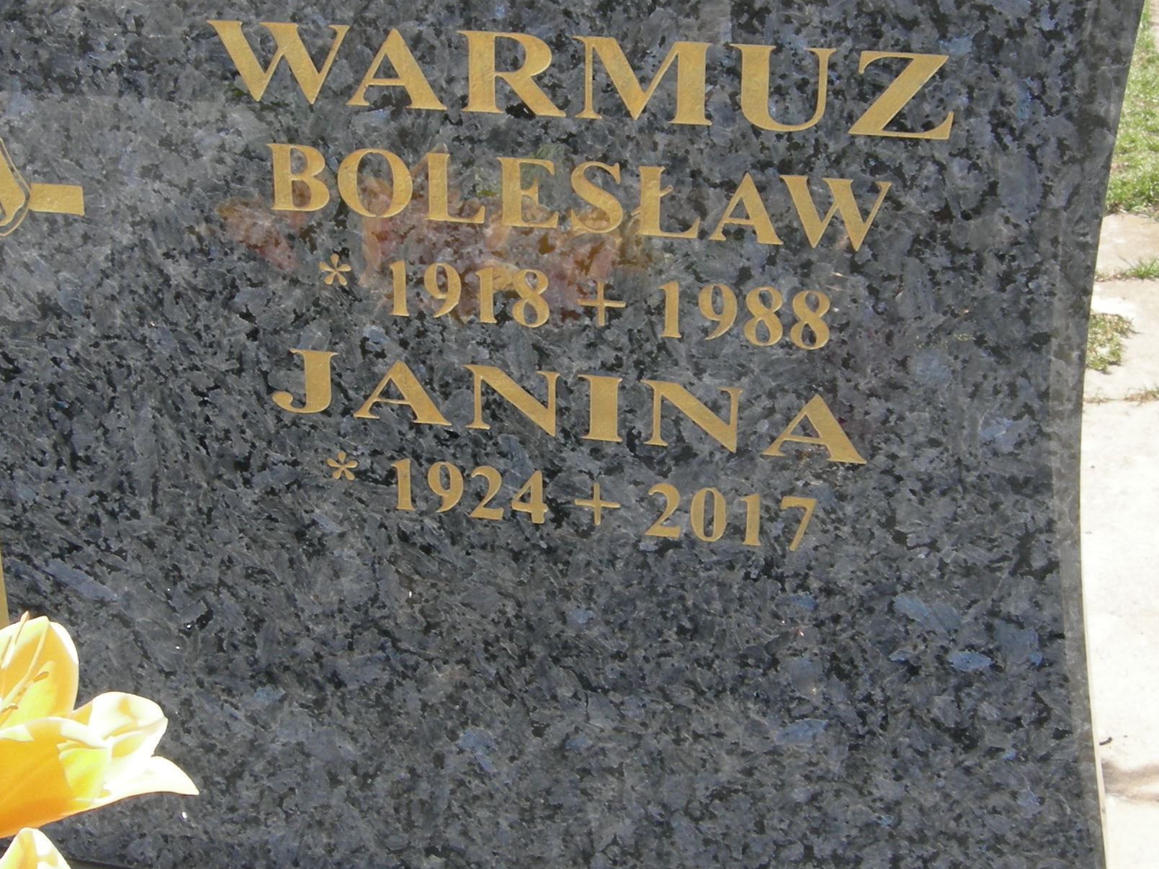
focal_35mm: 58
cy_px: 325
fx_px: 1942
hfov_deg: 33.2
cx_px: 530
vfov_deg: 25.2
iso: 64
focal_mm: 7.5
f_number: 4.8
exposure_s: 1/135
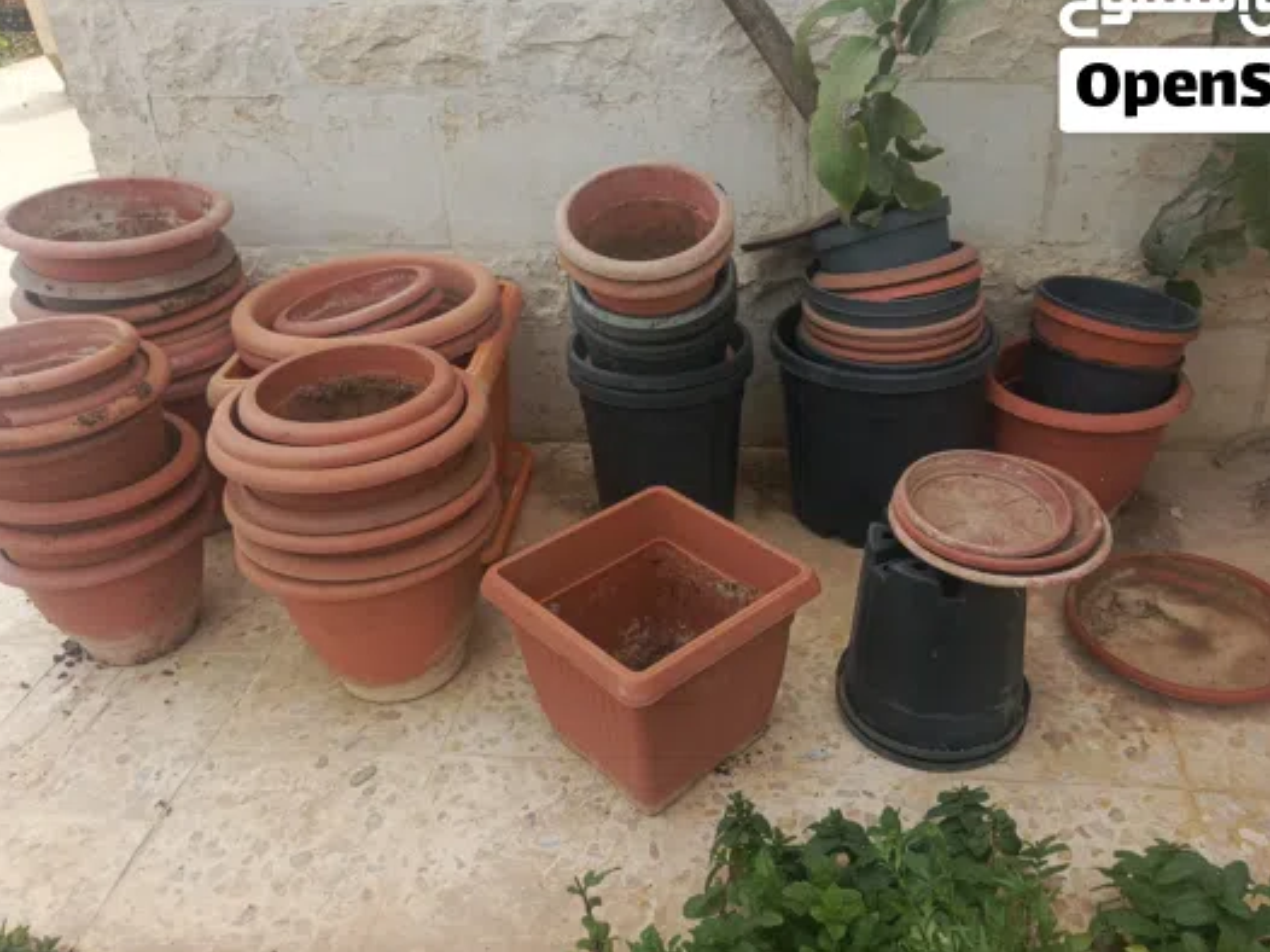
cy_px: 481
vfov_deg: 49.7
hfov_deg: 63.3
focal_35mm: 28
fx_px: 1027
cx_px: 695
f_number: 1.75
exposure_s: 1/200
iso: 52
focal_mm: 5.25
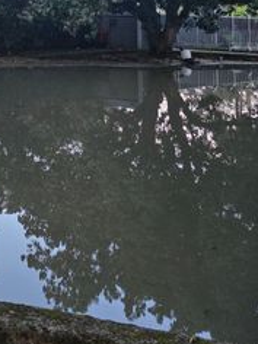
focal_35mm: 65
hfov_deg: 21.4
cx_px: -28
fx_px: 646
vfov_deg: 27.3
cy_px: -34
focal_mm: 6.3
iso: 64
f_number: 1.7
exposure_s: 1/359
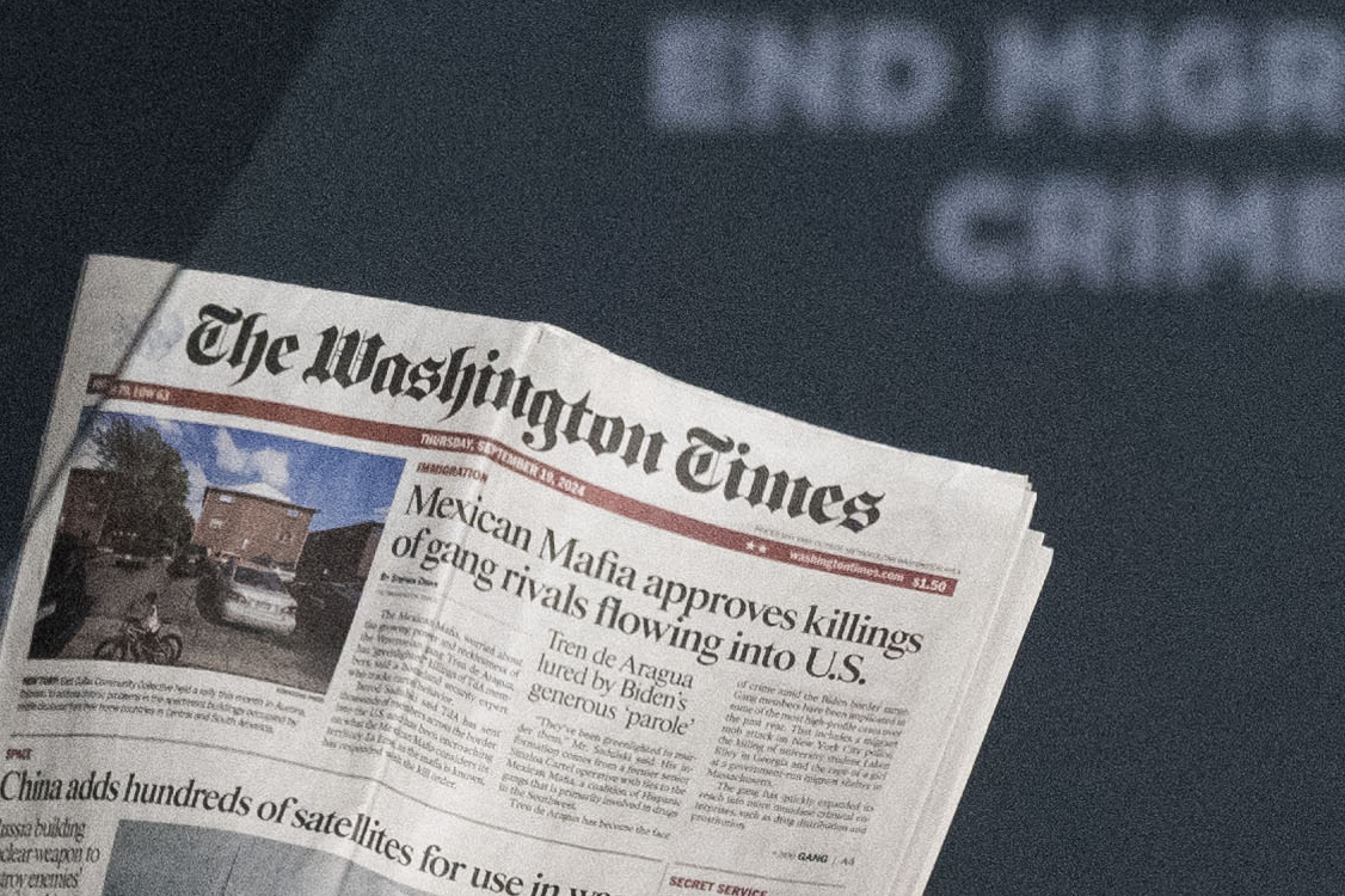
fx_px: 109579
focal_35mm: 2934
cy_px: 1466
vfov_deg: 0.5
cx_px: 2549
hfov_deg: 0.7
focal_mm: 400
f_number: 2.8
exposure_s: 1/2000
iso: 3200
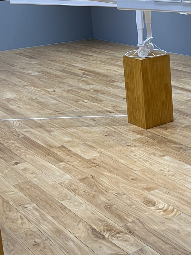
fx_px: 493
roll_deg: +2.5
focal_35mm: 67
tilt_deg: -11.0
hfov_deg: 20.3
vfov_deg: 28.5
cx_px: 238
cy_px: 60
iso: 64
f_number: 1.5
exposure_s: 1/50
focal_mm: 5.7
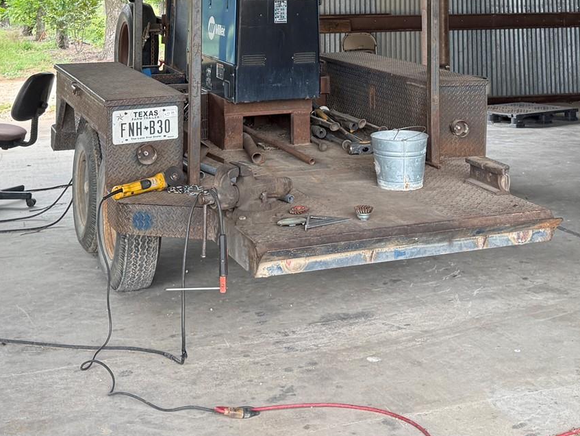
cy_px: -59
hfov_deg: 33.1
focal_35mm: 58
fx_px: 972
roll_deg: +0.9
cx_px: 338
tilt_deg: +3.6
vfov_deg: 23.5
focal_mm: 6.76
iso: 100
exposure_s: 1/387
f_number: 1.78
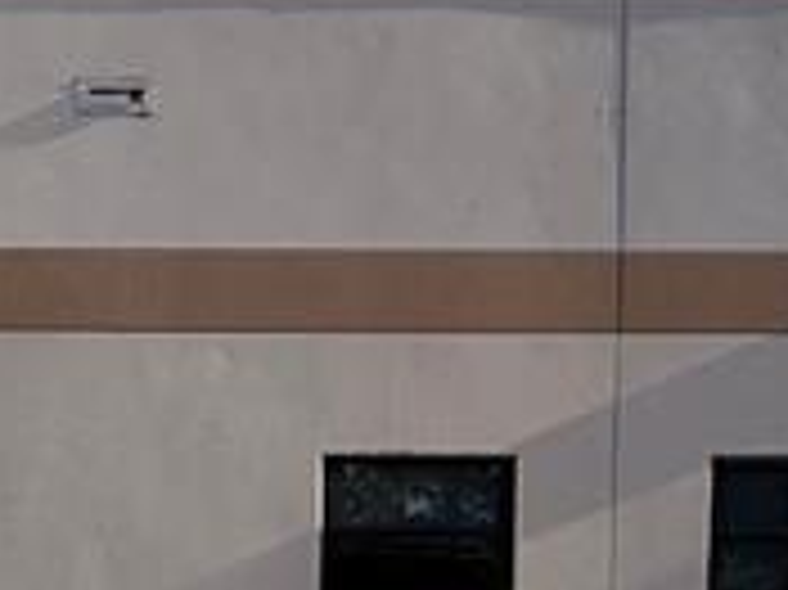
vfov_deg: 16.7
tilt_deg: -1.3
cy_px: 811
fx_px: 1865
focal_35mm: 82
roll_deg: -0.1
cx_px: -594
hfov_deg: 18.9
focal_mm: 2.22
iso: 50
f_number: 2.2
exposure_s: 1/1017
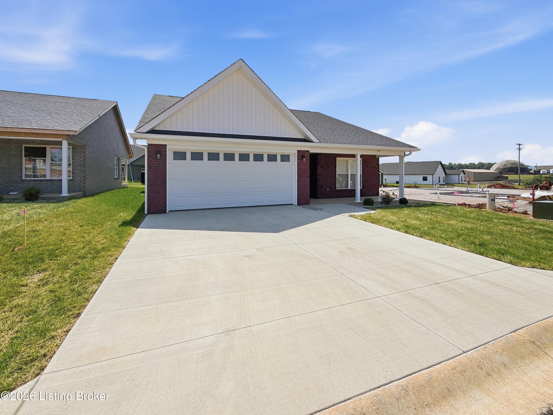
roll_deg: -1.5
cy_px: 208
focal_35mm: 14
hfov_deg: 102.1
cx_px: 276
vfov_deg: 85.7
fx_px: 224
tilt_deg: -7.8
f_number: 2.2
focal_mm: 2.2
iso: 20
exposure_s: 1/1698
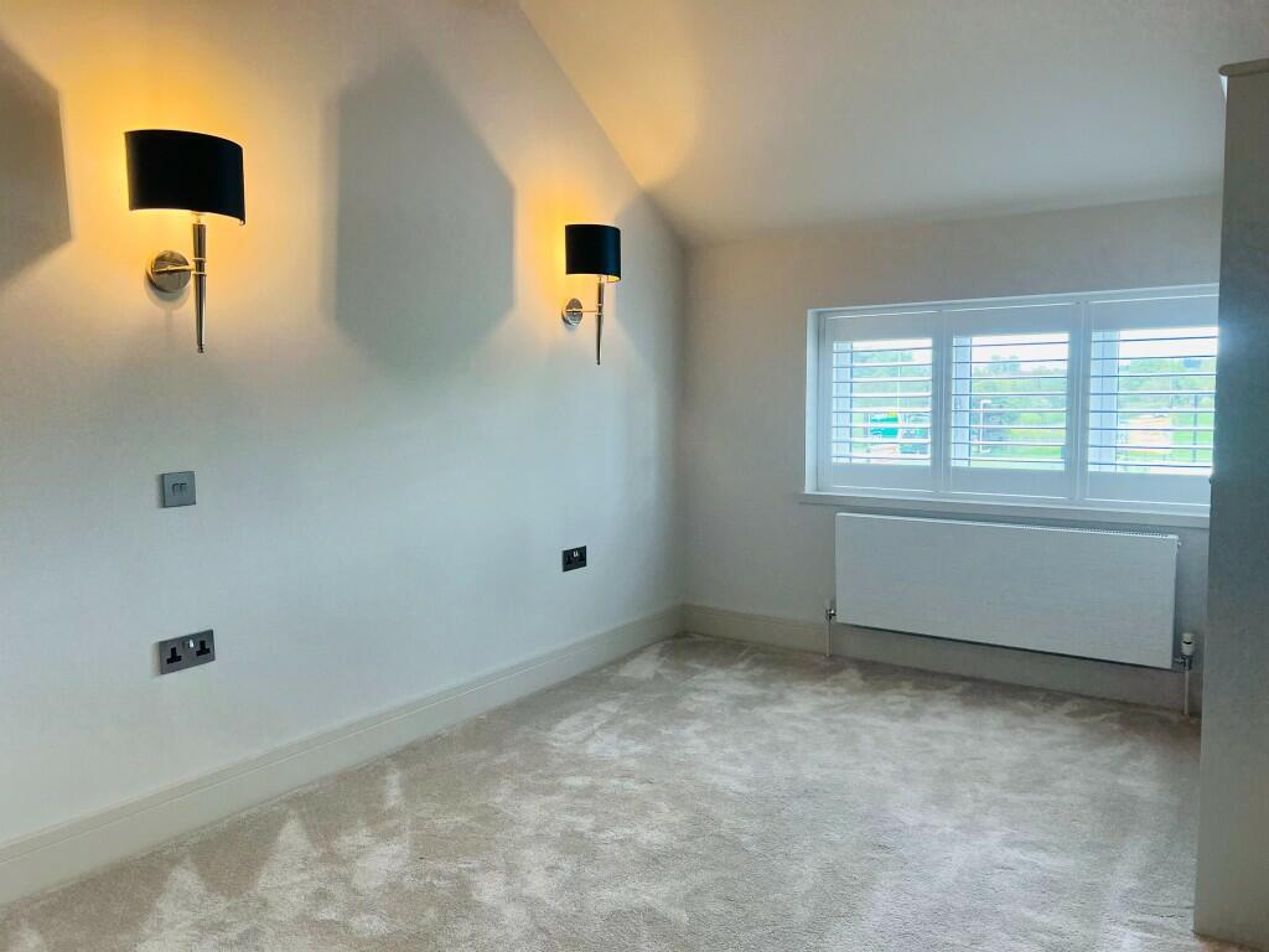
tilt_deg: -5.3
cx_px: 634
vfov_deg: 53.1
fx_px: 953
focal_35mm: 26
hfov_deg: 67.3
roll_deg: +0.7
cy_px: 476
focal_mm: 5.7
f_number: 1.5
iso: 80
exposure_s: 1/100
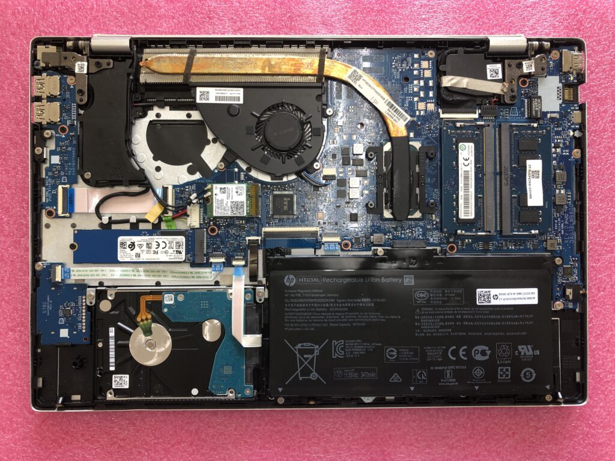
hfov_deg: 63.4
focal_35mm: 28
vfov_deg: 49.7
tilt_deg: -89.0
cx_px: 308
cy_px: 230
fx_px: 497
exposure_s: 1/33
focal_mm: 3.99
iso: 32
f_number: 1.8
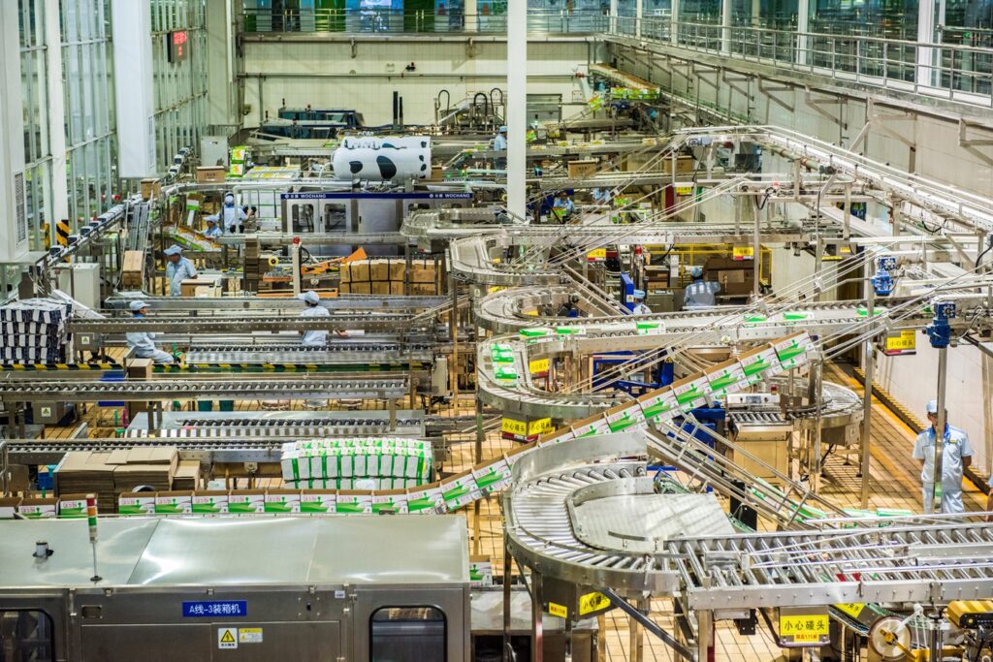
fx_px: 1931
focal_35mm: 70
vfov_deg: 19.5
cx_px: 496
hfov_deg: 28.8
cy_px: 331
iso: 2200
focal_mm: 70
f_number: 4.5
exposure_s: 1/80
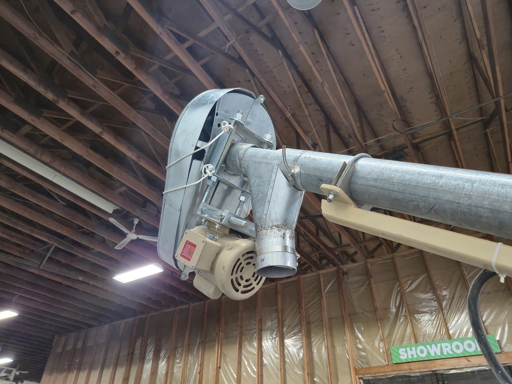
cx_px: 256
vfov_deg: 58.9
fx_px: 340
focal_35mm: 23
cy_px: 192
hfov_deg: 73.9
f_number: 1.8
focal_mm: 5.4
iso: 250
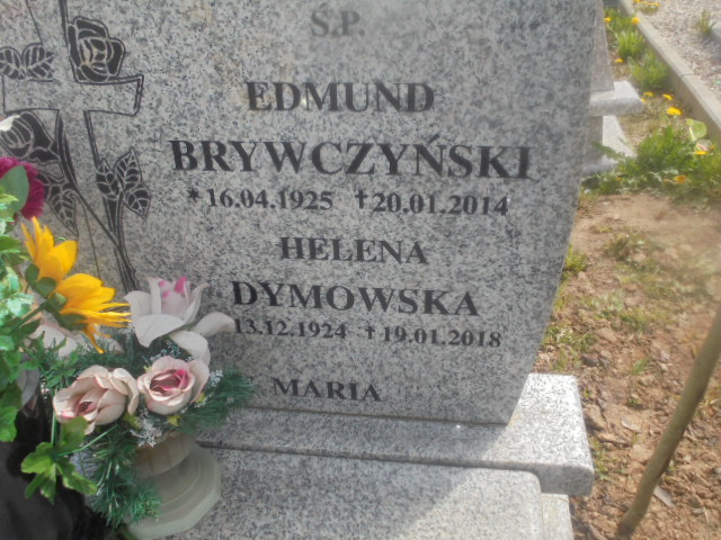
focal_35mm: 34
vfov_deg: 41.8
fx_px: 708
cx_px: 360
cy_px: 270
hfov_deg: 54.0
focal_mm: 6.1
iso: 100
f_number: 4
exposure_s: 1/500
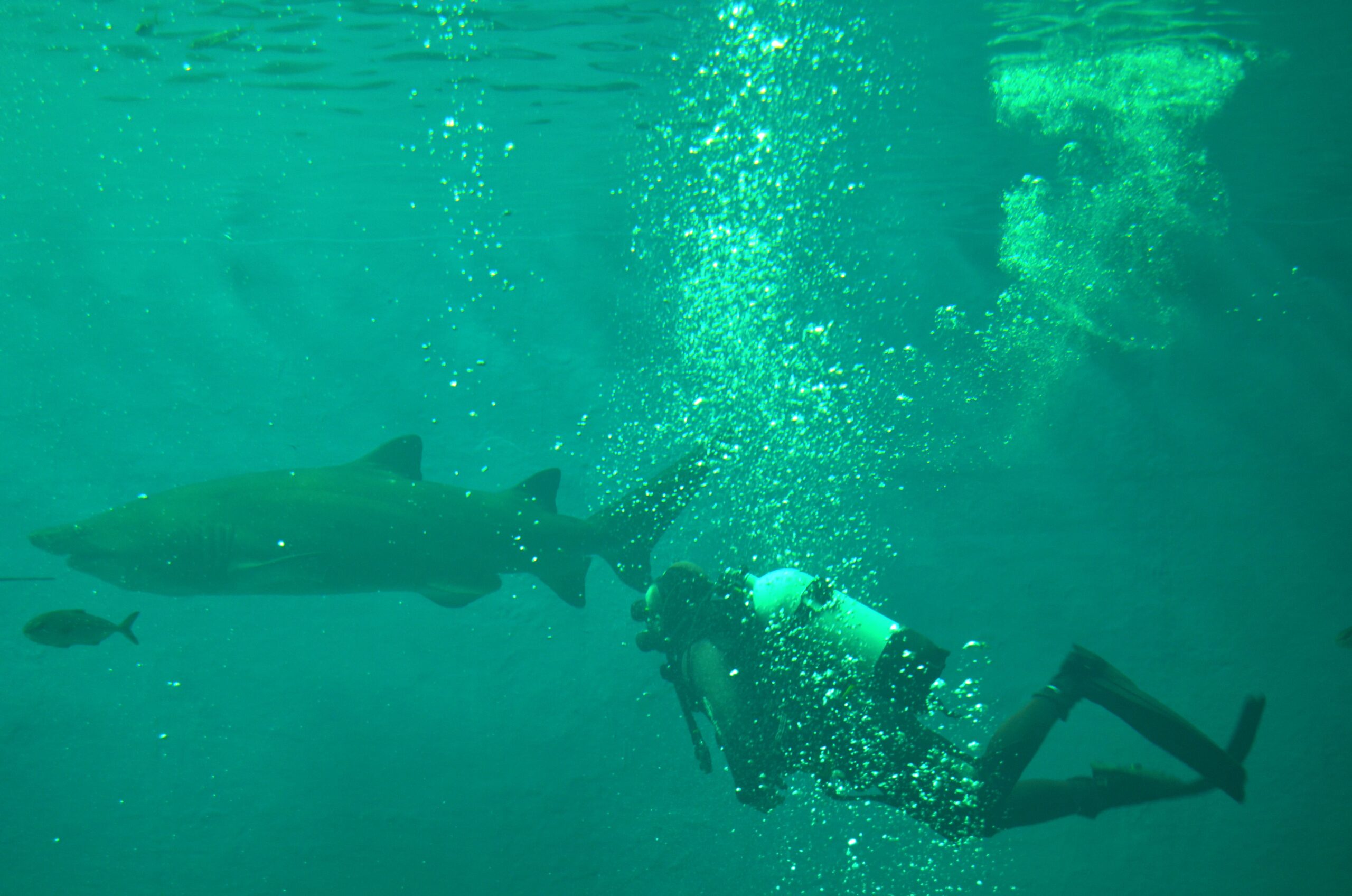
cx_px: 676
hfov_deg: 24.7
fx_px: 3092
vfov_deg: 16.5
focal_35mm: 82
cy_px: 448
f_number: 5.6
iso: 800
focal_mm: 55
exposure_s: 1/60
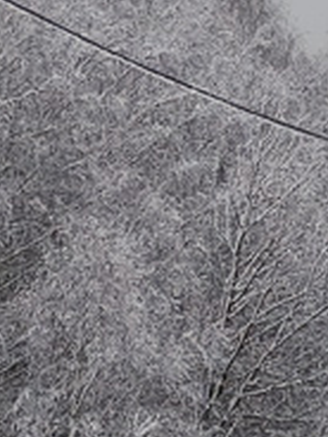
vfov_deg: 2.0
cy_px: 264
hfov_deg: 1.5
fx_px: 12607
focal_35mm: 998
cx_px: 972
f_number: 5.6
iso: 160
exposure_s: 1/500
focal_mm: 85
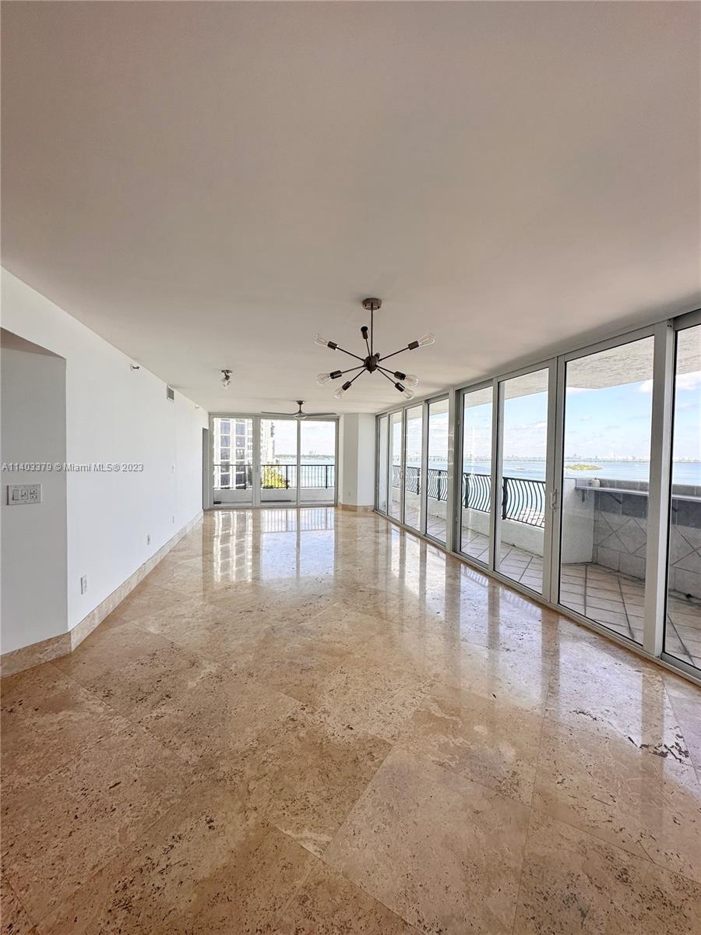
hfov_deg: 85.7
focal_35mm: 14
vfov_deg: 102.1
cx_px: 350
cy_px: 468
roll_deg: -0.3
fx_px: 378
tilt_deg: -1.7
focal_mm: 2.22
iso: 40
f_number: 2.2
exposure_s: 1/600
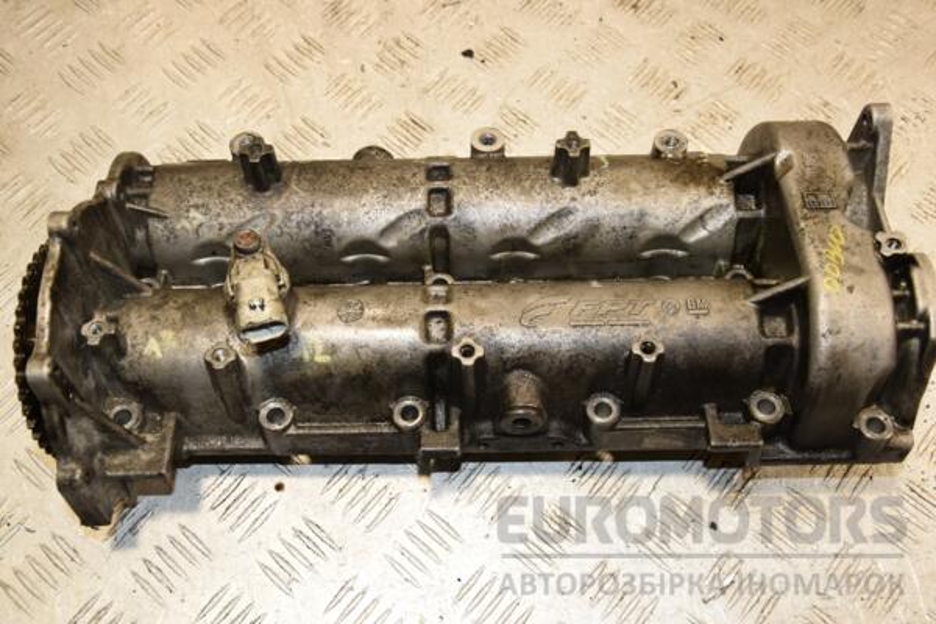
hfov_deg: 49.6
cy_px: 312
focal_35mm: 39
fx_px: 1014
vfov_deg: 34.2
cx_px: 468
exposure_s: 1/200
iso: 800
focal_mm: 26
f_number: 8
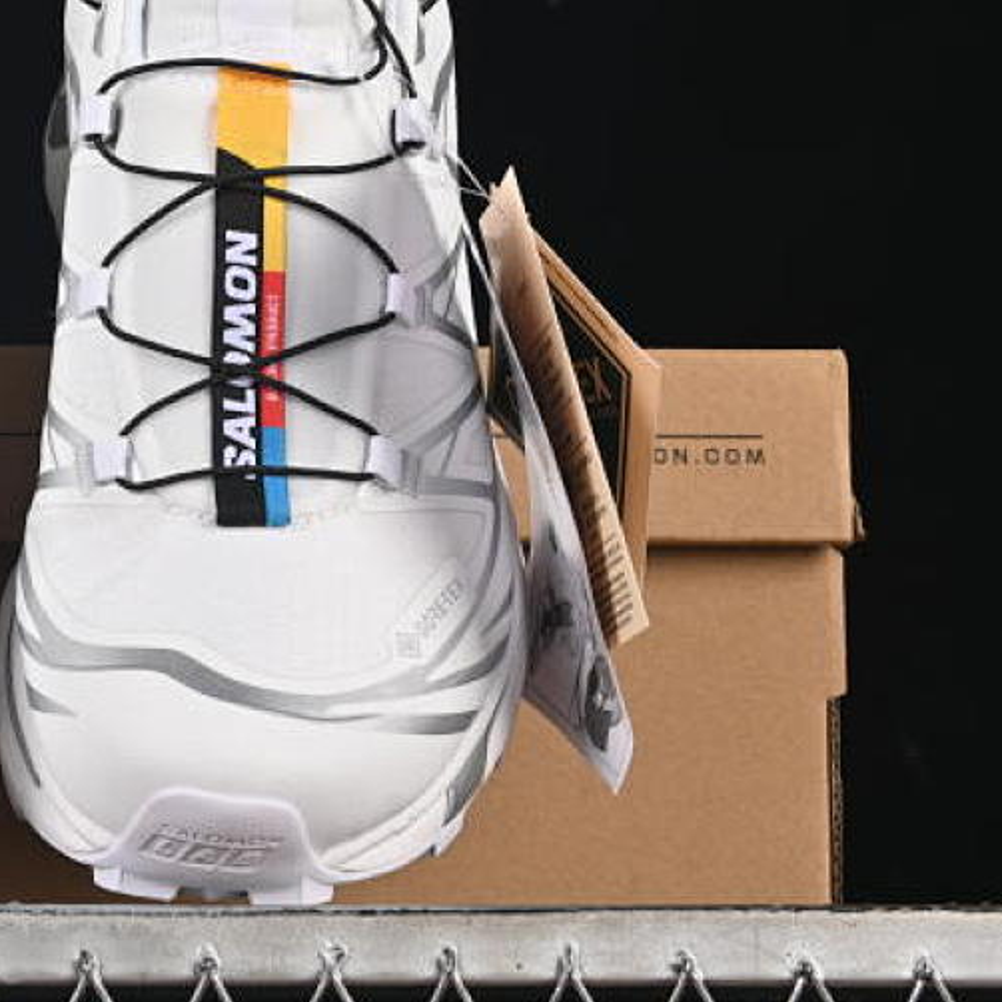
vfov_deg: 12.7
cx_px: -14
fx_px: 4487
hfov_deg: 12.6
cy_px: 461
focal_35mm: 137
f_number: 8
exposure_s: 1/80
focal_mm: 50
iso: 160
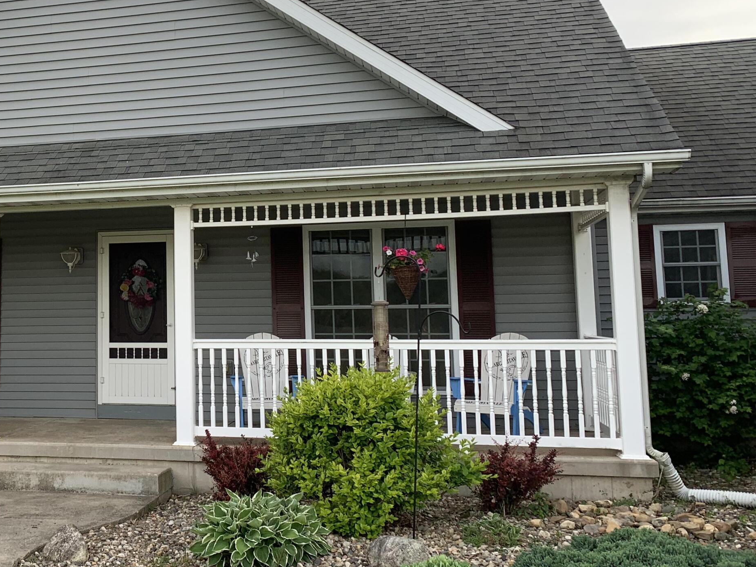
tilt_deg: +3.8
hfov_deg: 42.9
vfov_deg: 34.3
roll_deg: +0.7
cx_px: 162
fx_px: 917
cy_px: 245
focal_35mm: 42
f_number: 1.8
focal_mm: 4.25
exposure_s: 1/298
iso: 25
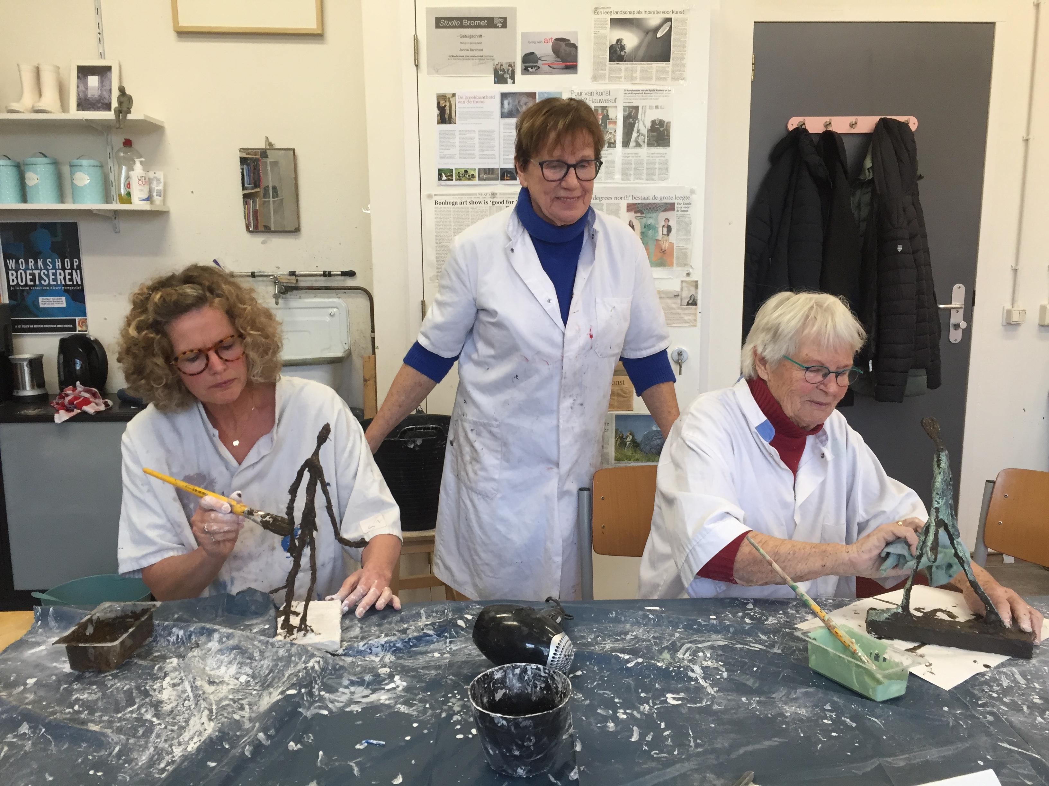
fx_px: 879
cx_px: 524
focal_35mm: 29
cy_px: 393
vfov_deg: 48.2
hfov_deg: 61.7
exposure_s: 1/33
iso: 50
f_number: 2.2
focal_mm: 4.15
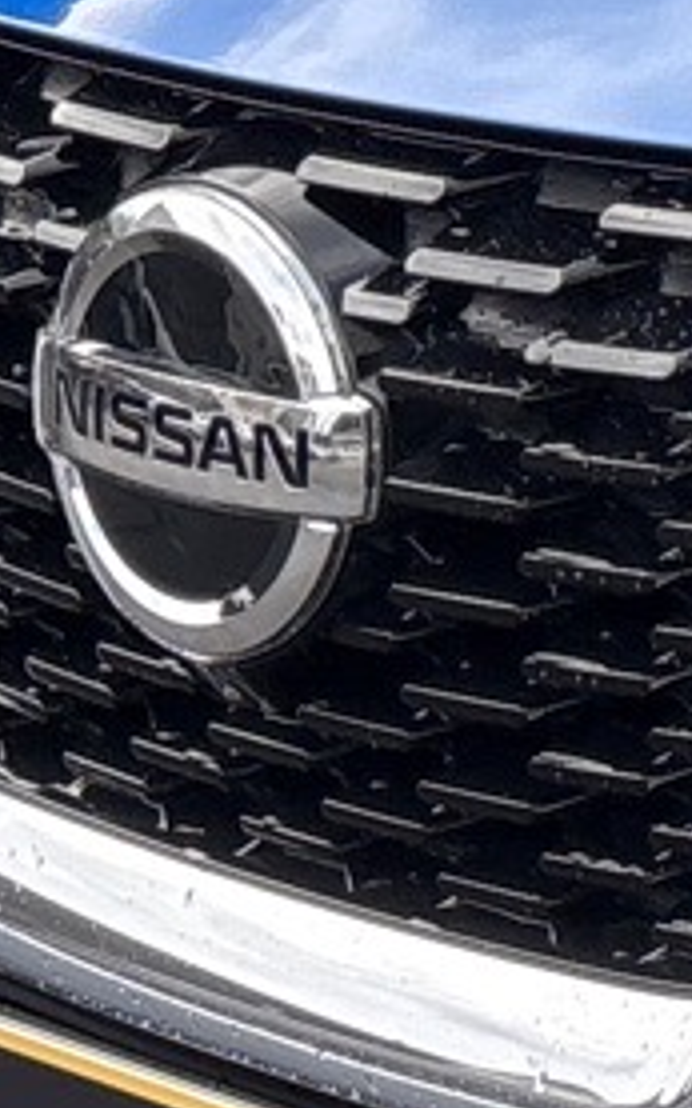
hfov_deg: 6.0
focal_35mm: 191
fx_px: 5766
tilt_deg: -18.9
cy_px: 208
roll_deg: -0.4
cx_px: 2616
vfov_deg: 10.9
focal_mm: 5.96
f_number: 1.6
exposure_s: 1/763
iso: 50
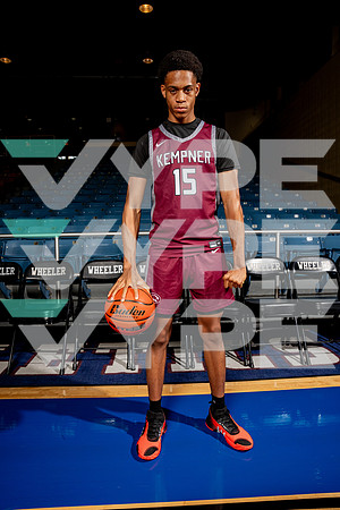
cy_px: 255
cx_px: 170
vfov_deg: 73.7
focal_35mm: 24
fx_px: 340
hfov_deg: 53.1
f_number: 7.1
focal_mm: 24
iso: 250
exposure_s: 1/125
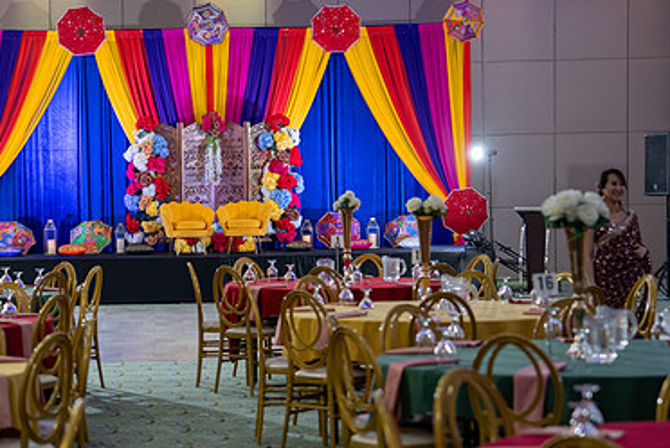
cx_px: 204
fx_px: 2031
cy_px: 255
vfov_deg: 12.6
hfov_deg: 18.7
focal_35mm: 109
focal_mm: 70
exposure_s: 1/160
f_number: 2.8
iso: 1000
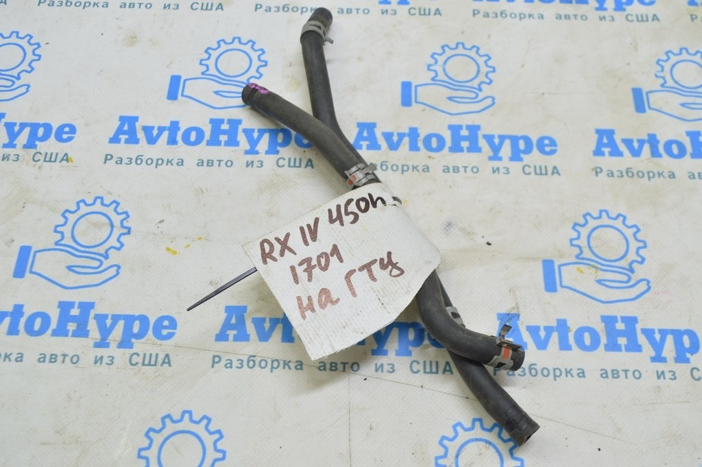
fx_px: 731
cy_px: 234
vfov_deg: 35.4
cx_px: 351
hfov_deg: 51.3
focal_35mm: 38
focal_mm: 25
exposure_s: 1/20
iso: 400
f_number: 5.6
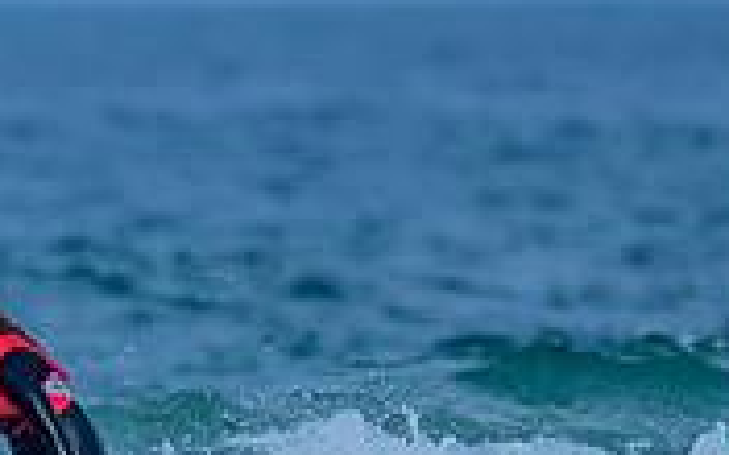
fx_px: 73272
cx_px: -405
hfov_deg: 0.6
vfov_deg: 0.4
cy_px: 528
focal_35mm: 3688
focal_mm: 800
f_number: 6.3
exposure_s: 1/2000
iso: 280
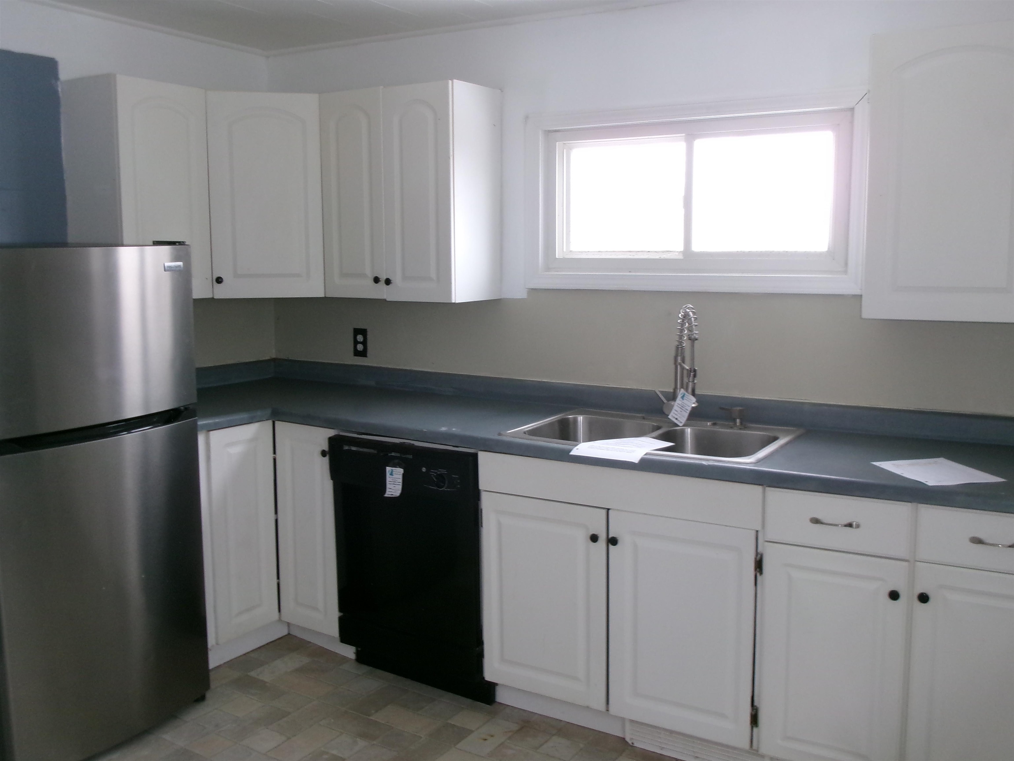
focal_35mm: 36
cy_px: 380
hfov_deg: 51.4
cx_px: 507
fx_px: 1055
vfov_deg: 39.7
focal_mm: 6.4
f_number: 4.5
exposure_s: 1/34
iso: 261
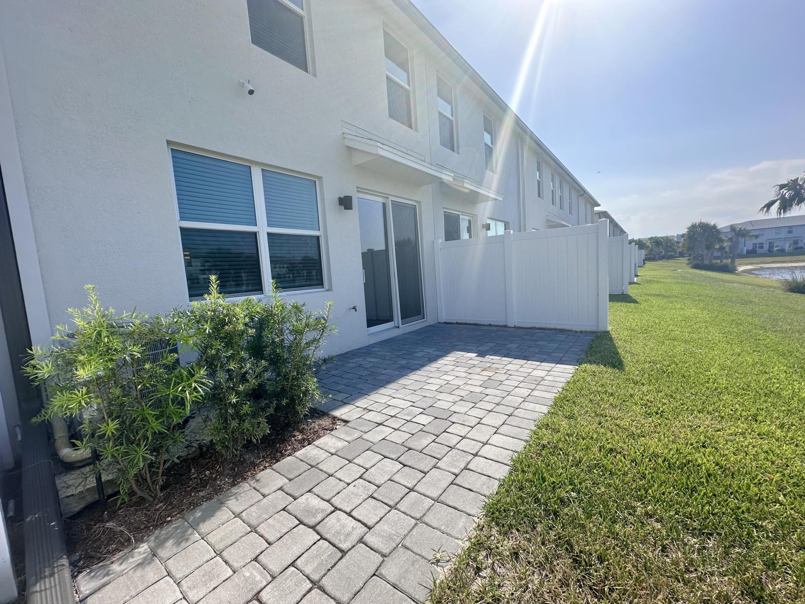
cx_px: 402
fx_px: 326
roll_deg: +3.6
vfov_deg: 85.7
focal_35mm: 14
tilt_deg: -5.1
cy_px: 302
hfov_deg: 102.1
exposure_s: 1/1825
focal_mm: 2.22
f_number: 2.2
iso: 40
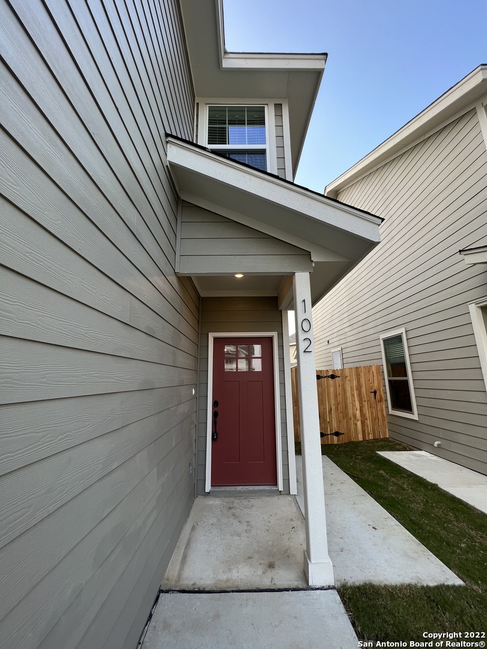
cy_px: 324
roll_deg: +0.1
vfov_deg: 106.2
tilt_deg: +12.3
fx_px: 244
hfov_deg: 89.9
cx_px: 244
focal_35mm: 13
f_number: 1.8
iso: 32
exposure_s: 1/146
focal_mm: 1.57
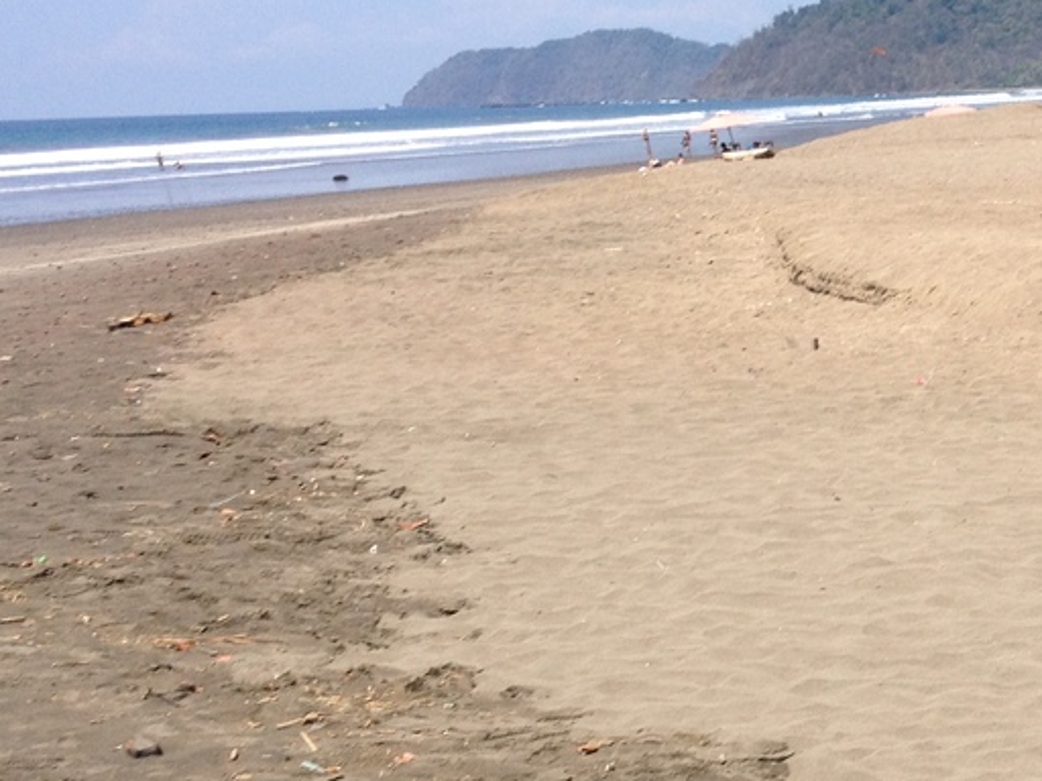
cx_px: 969
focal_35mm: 82
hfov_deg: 23.1
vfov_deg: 18.0
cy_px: 454
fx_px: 2468
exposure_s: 1/1972
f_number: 2.4
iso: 50
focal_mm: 4.28
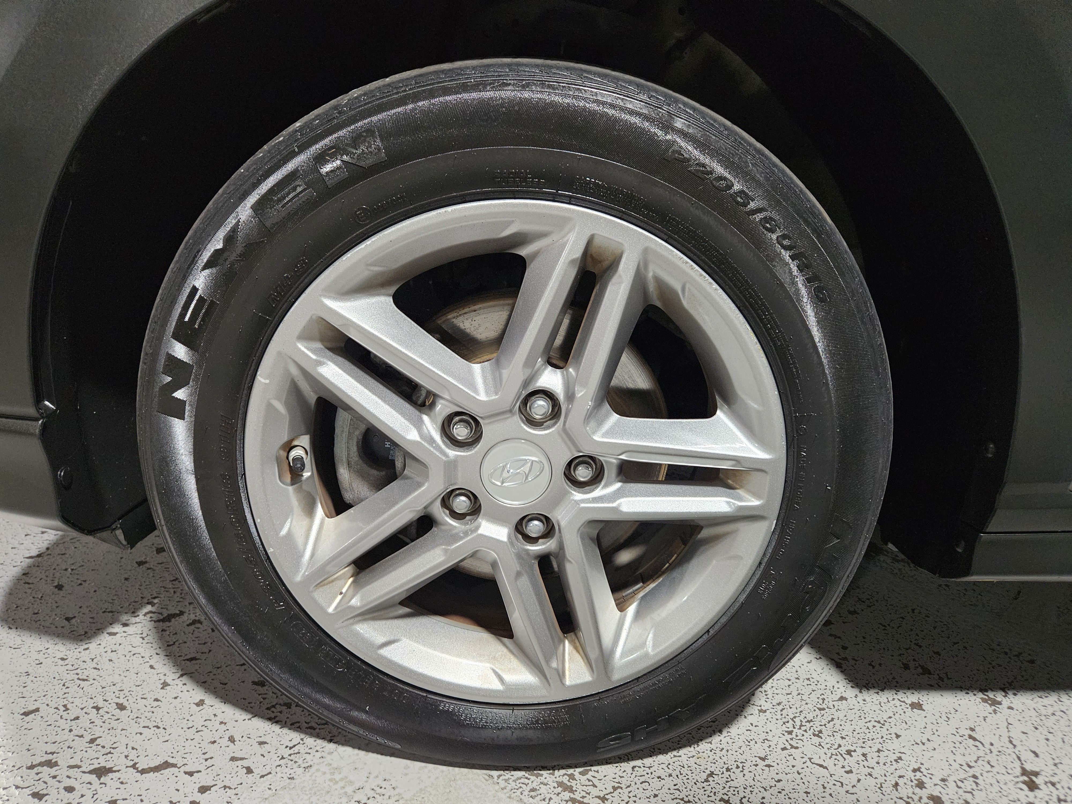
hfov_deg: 73.9
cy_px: 402
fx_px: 712
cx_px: 536
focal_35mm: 23
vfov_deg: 58.9
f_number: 1.8
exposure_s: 1/60
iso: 800
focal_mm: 5.4
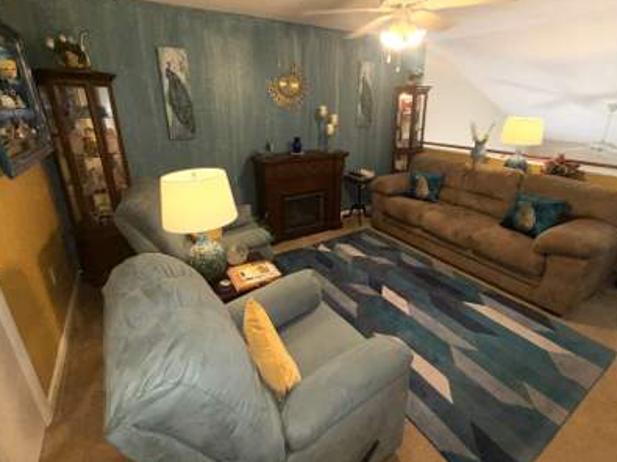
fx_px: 303
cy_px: 208
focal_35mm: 17
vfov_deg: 74.5
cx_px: 316
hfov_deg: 91.0
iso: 80
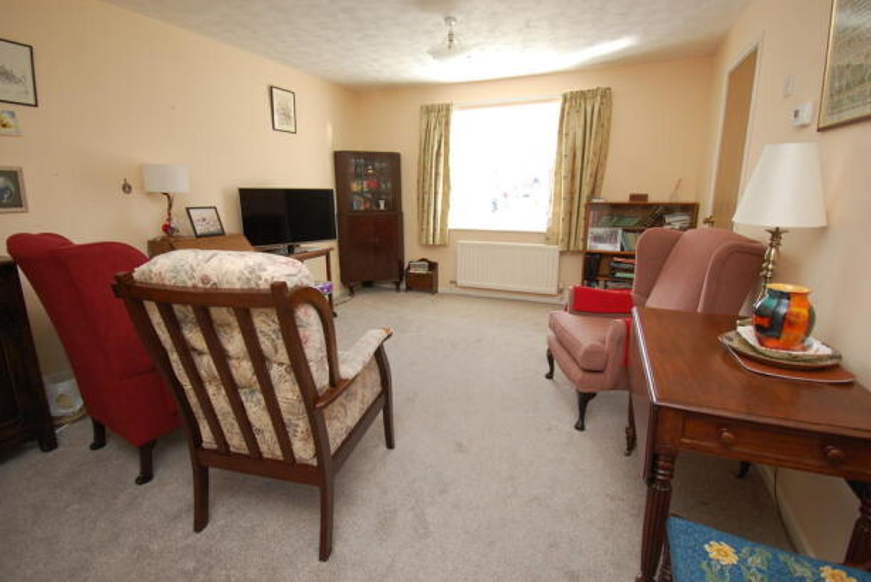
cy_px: 282
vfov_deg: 73.8
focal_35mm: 16
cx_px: 433
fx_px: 387
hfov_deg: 96.7
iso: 400
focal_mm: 10
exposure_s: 1/80
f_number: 4.5
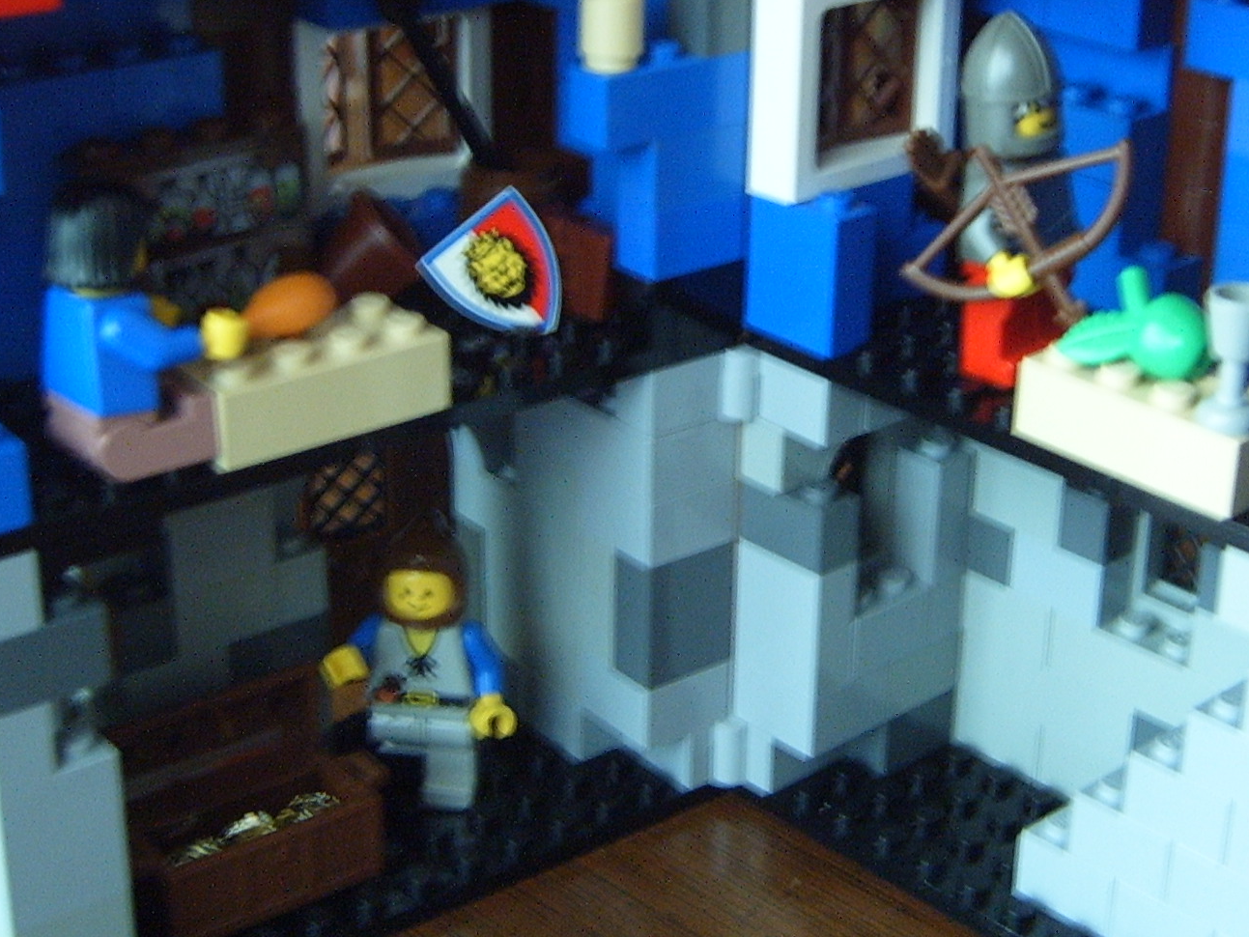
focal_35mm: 65
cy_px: 338
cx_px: 722
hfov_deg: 29.8
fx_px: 2346
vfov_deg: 22.5
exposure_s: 1/4
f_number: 2.9
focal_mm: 6.2
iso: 141
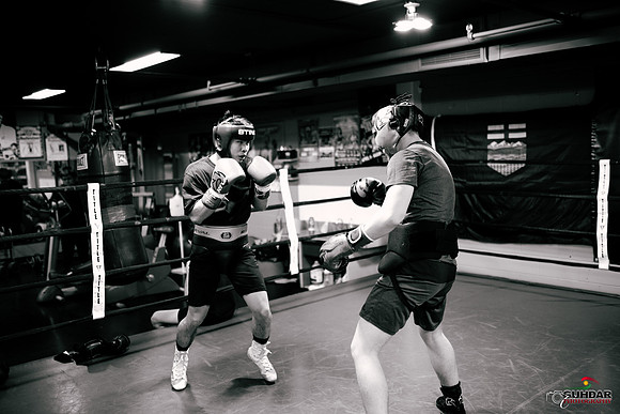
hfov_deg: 54.4
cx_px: 310
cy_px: 207
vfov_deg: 37.9
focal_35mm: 35
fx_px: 603
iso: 1600
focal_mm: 35
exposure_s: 1/500
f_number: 1.4
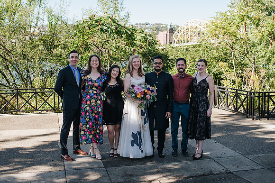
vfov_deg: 31.4
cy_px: 92
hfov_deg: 45.8
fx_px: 325
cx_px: 129
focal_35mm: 43
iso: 125
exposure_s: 1/500
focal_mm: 35
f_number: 3.2
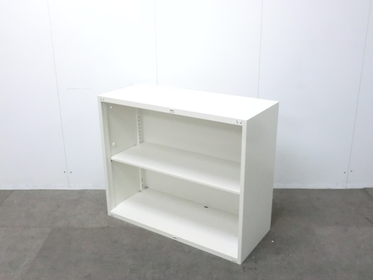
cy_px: 140
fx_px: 409
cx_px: 186
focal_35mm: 38
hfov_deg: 49.0
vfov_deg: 37.7
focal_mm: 6.9
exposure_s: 1/50
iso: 800
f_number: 3.9
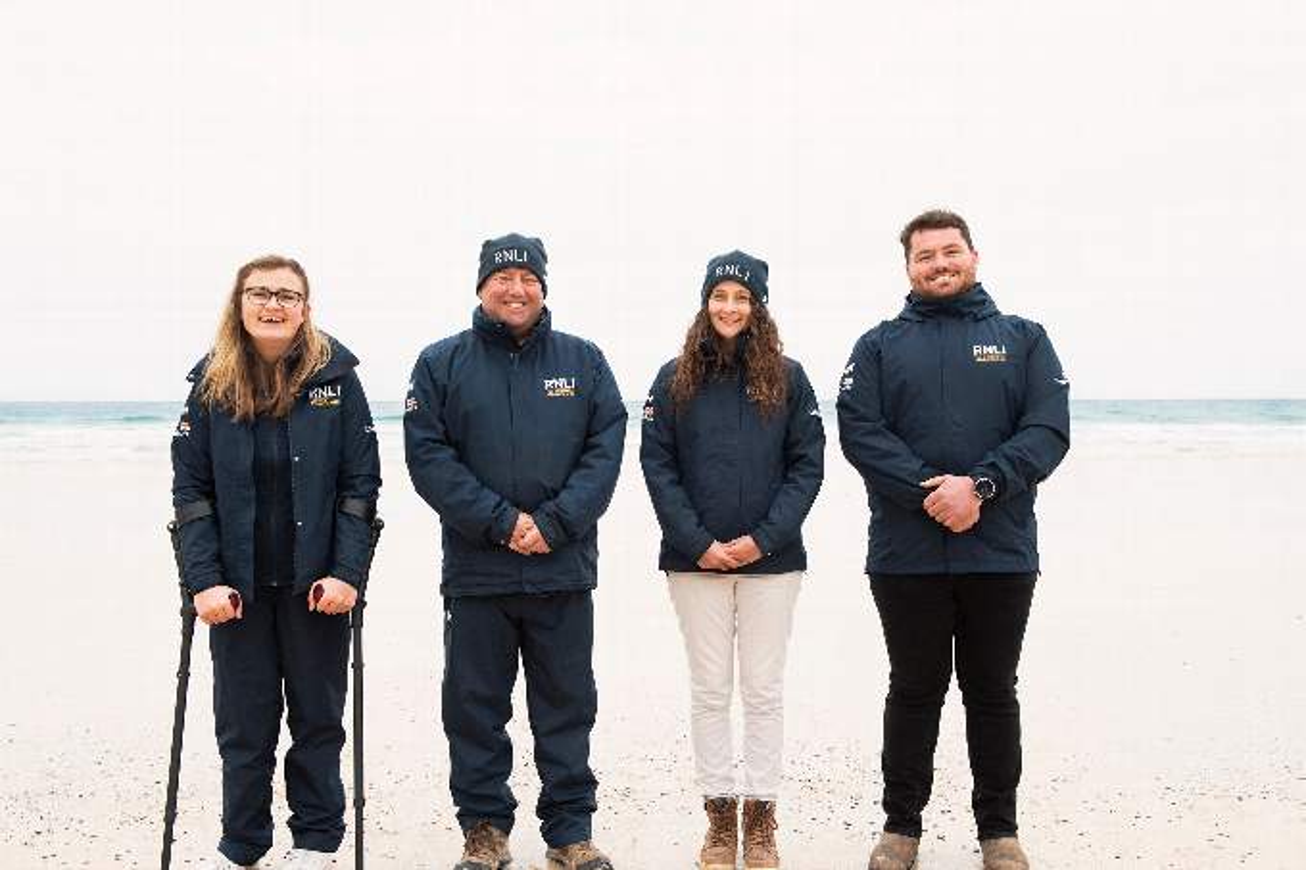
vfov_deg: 36.9
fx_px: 1306
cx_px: 653
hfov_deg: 53.1
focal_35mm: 36
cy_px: 435
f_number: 5.6
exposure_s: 1/320
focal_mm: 36
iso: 1000
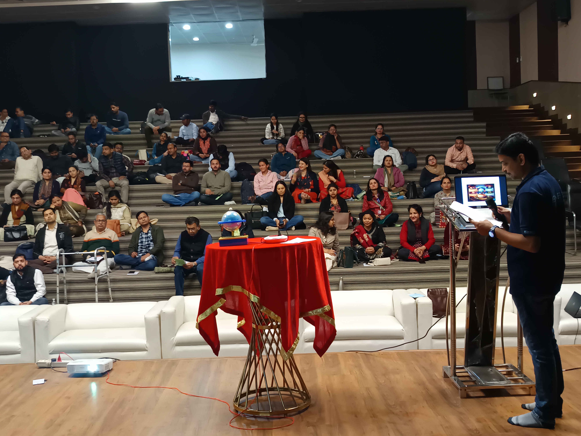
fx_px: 403
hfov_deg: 71.6
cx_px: 290
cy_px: 218
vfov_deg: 56.8
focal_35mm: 24
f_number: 1.7
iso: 1230
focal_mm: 5.31
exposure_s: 1/25
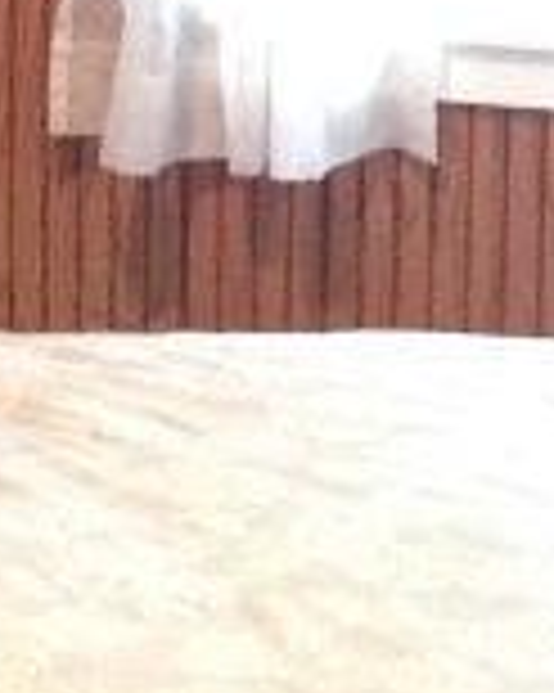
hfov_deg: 6.8
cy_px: 148
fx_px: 4657
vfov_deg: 8.5
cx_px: 0
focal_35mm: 227
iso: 320
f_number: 2.4
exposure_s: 1/15
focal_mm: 4.28
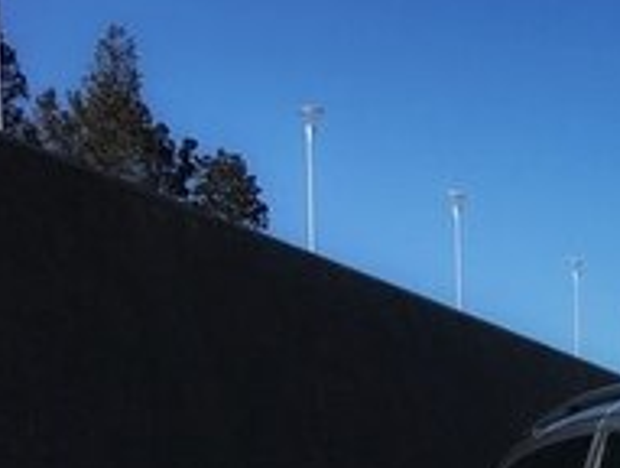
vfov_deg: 13.9
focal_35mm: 100
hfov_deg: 17.0
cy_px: 720
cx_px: 1035
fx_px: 1794
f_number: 2.2
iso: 25
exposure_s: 1/2137
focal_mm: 4.15
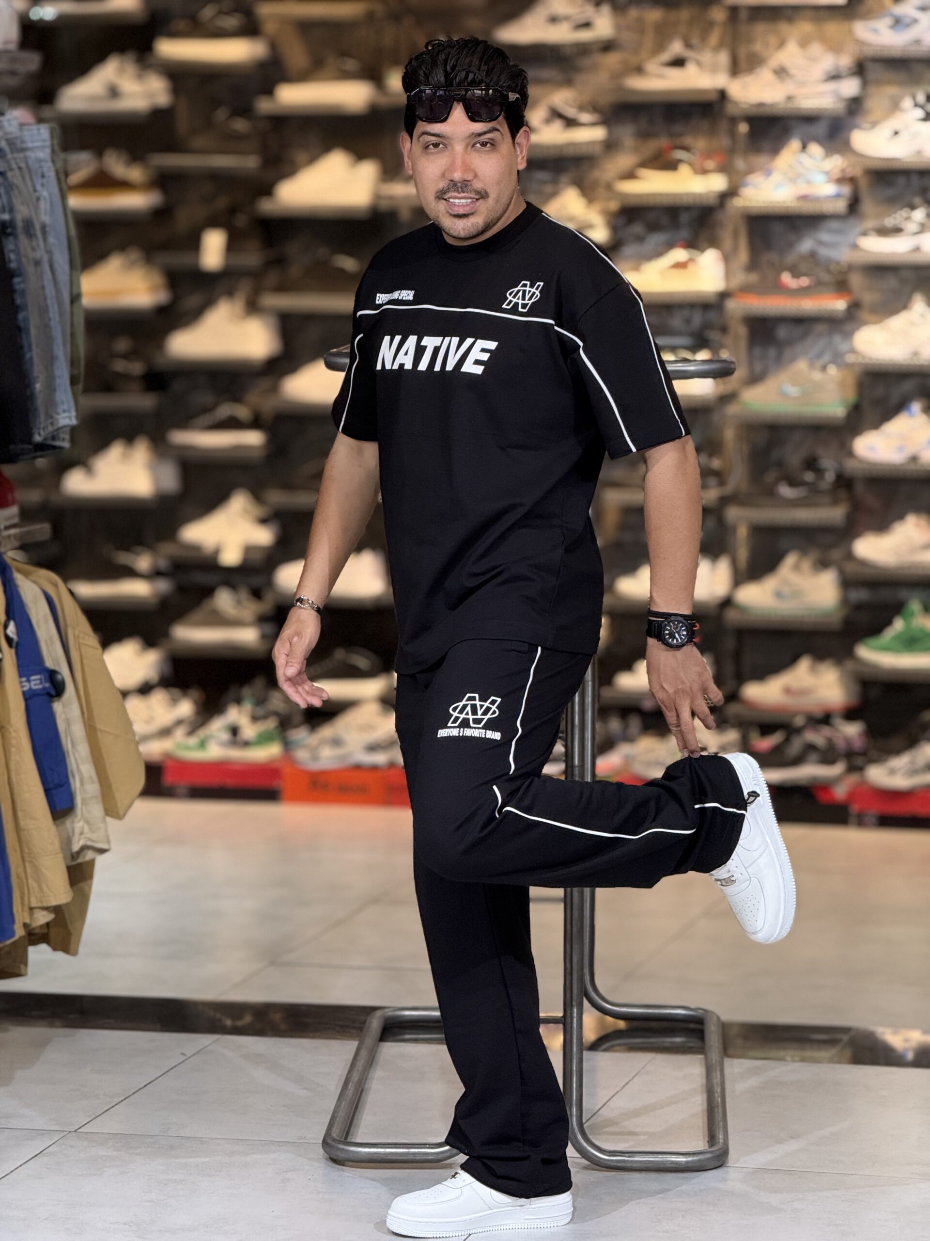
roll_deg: +0.3
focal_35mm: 120
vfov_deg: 16.4
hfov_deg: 12.3
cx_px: 465
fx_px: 4299
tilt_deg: -5.0
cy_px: 620
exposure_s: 1/100
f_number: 2.8
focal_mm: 15.66
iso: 250
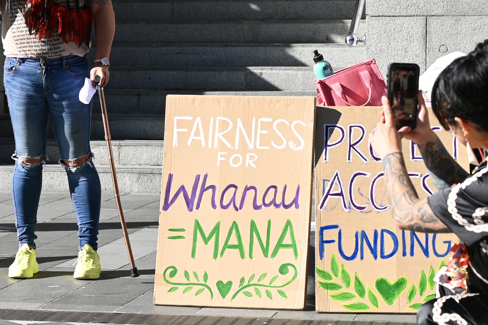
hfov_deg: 14.3
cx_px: 63
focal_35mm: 142
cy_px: 132
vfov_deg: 9.7
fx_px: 1924
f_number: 5.6
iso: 100
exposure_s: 1/250
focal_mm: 50
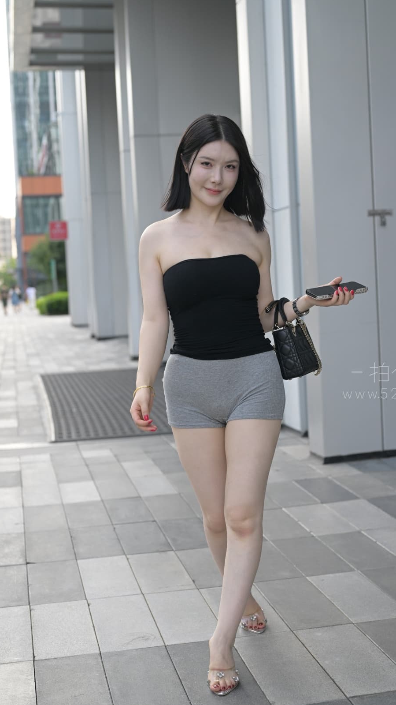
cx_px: 246
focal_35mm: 59
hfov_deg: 20.3
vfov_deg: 35.4
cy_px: 360
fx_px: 1101
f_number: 3.5
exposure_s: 1/500
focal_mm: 50
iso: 320
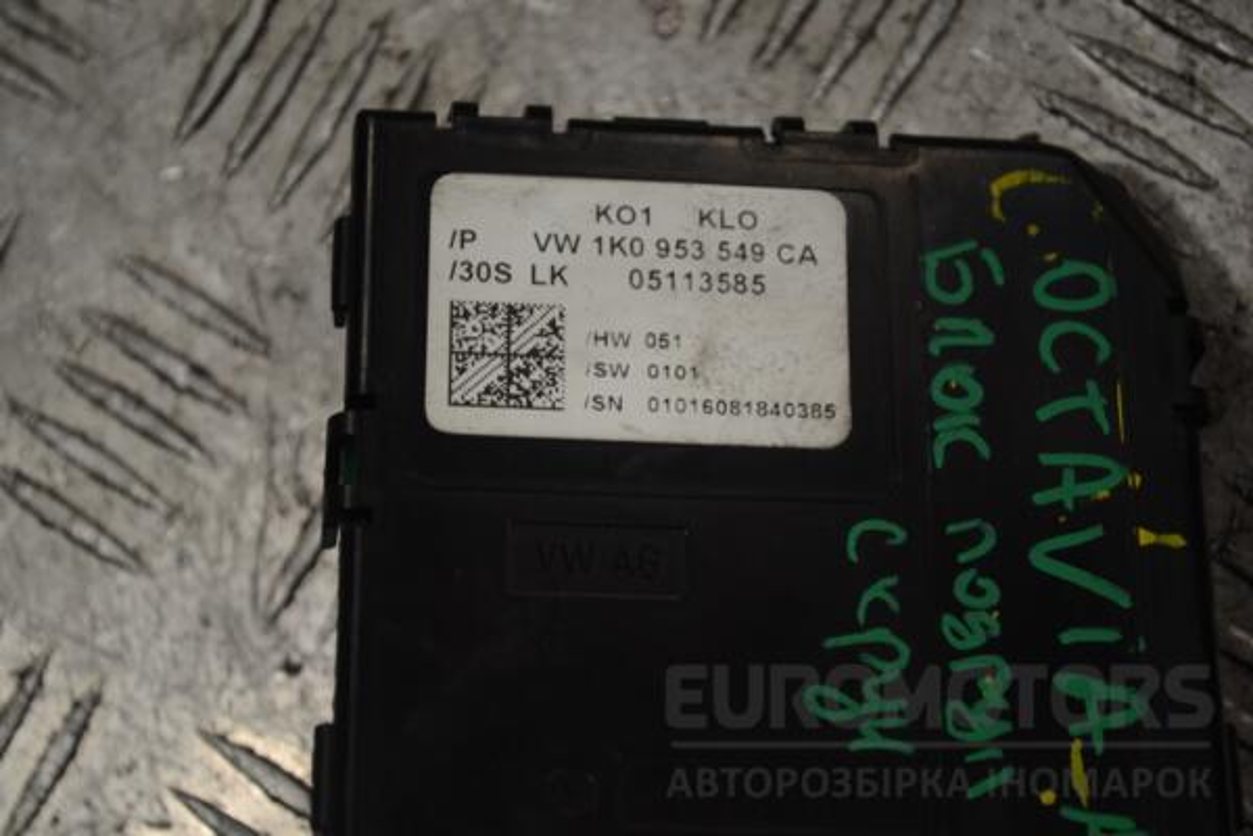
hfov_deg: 24.6
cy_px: 418
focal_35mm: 82
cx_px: 626
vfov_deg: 16.6
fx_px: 2871
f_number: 5.6
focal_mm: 55
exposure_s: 1/60
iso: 100
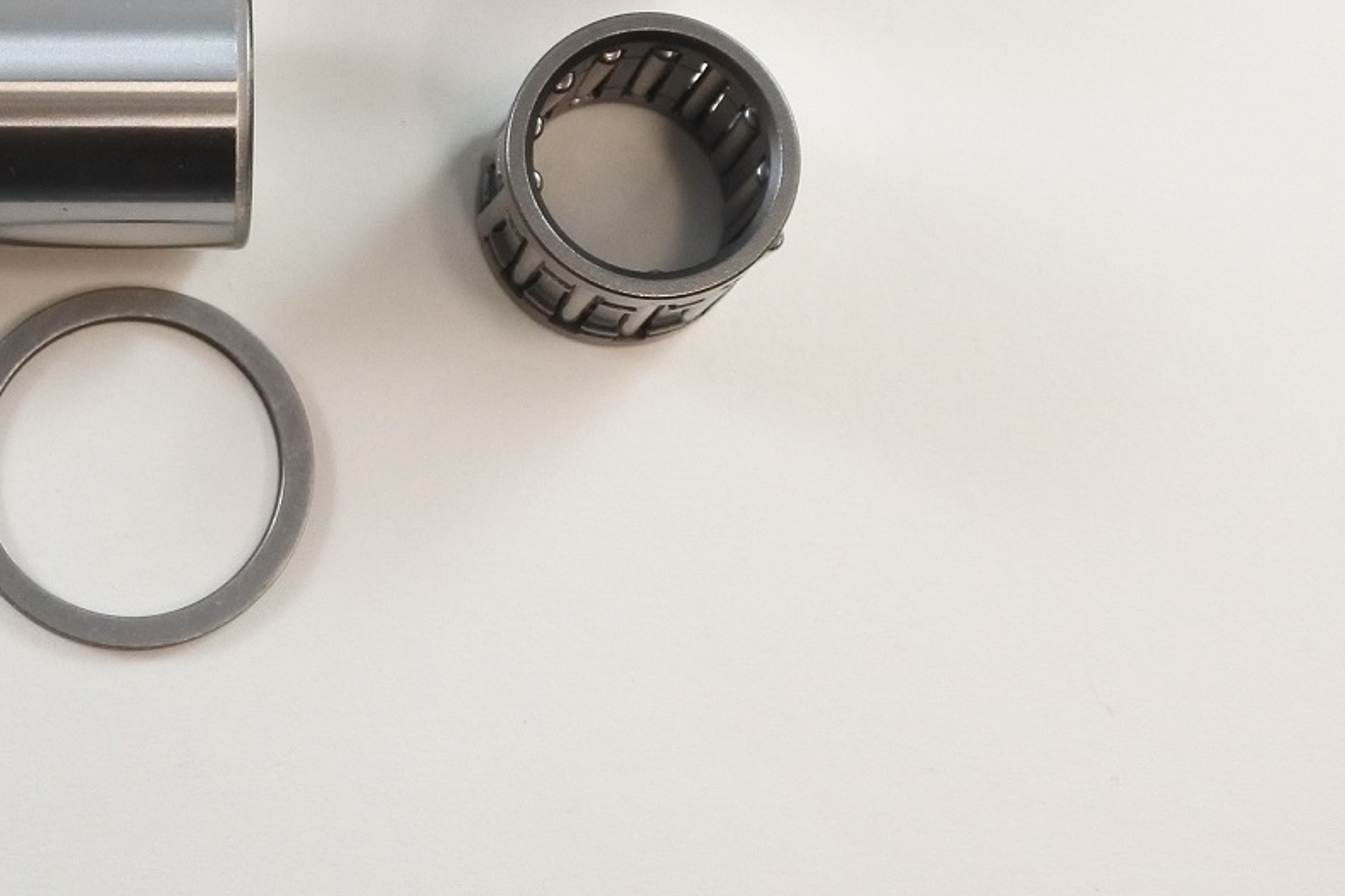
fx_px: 3063
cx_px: -157
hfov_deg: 23.2
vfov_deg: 16.3
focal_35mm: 82
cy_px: 3
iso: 560
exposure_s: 1/125
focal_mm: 13.7
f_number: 4
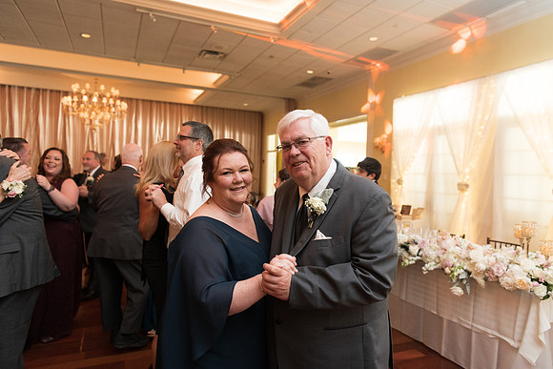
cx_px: 276
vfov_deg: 53.2
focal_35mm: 24
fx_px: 369
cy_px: 184
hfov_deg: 73.7
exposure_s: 1/125
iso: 2200
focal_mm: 24
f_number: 2.8
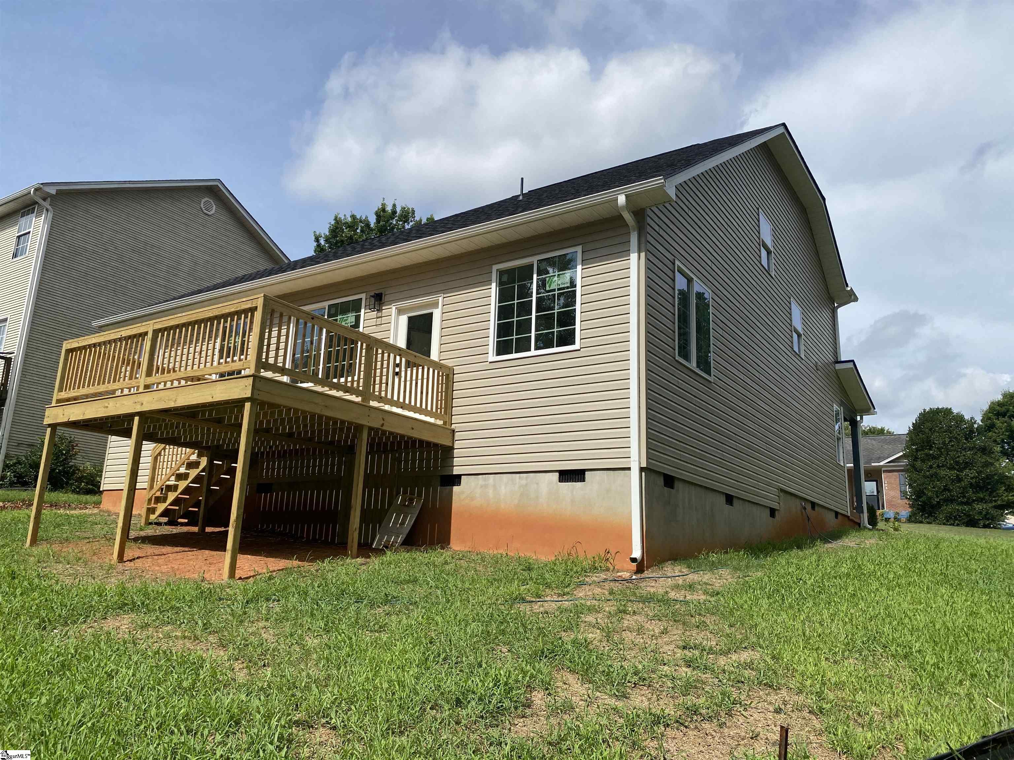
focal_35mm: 26
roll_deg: -2.8
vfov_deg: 53.1
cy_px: 380
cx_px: 507
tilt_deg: +14.3
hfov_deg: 67.3
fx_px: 762
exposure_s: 1/3846
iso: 32
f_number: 1.8
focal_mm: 4.25
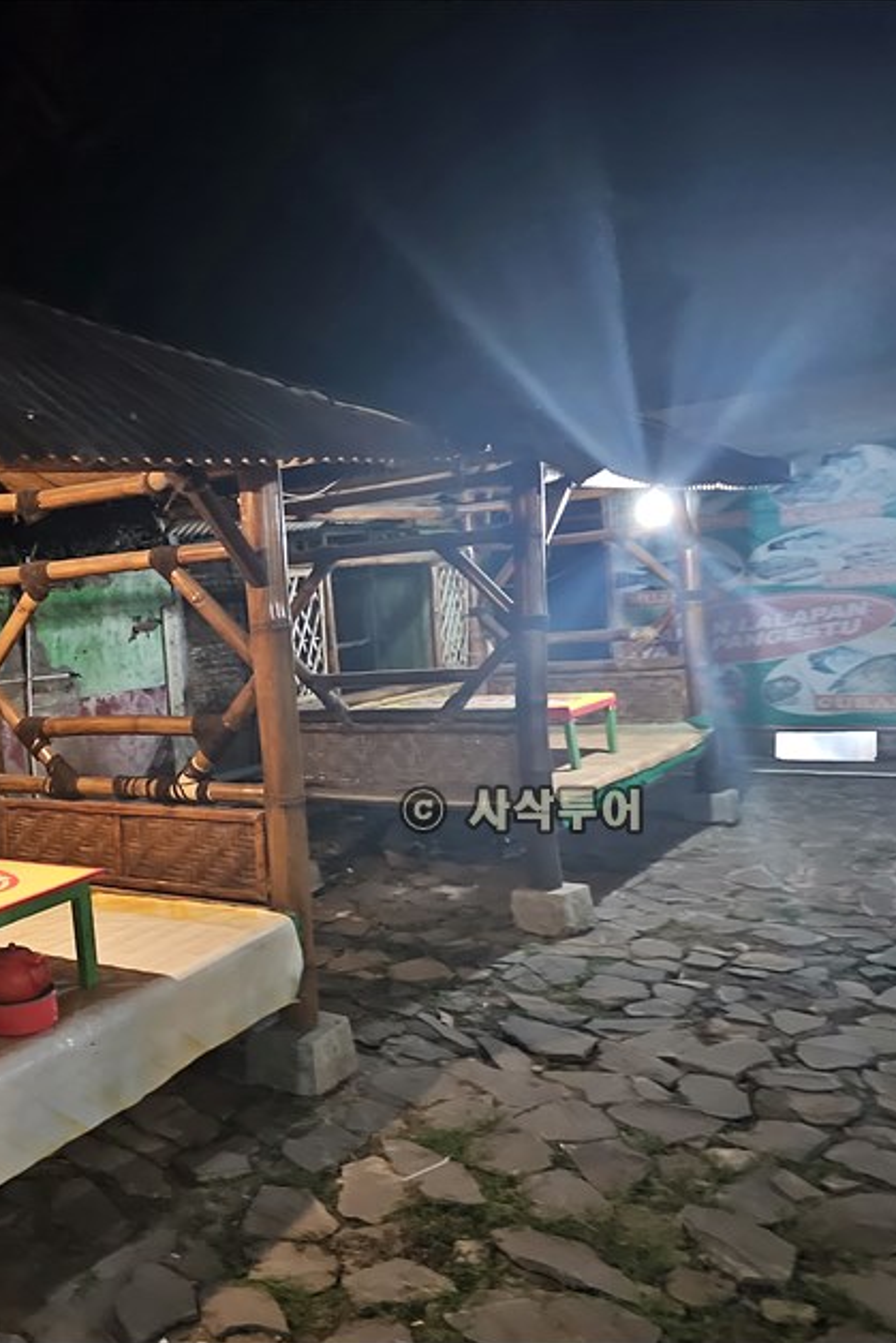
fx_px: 1194
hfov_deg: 38.9
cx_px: 128
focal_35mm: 32
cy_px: 673
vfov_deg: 58.7
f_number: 1.7
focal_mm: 6.3
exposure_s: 1/24
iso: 1250
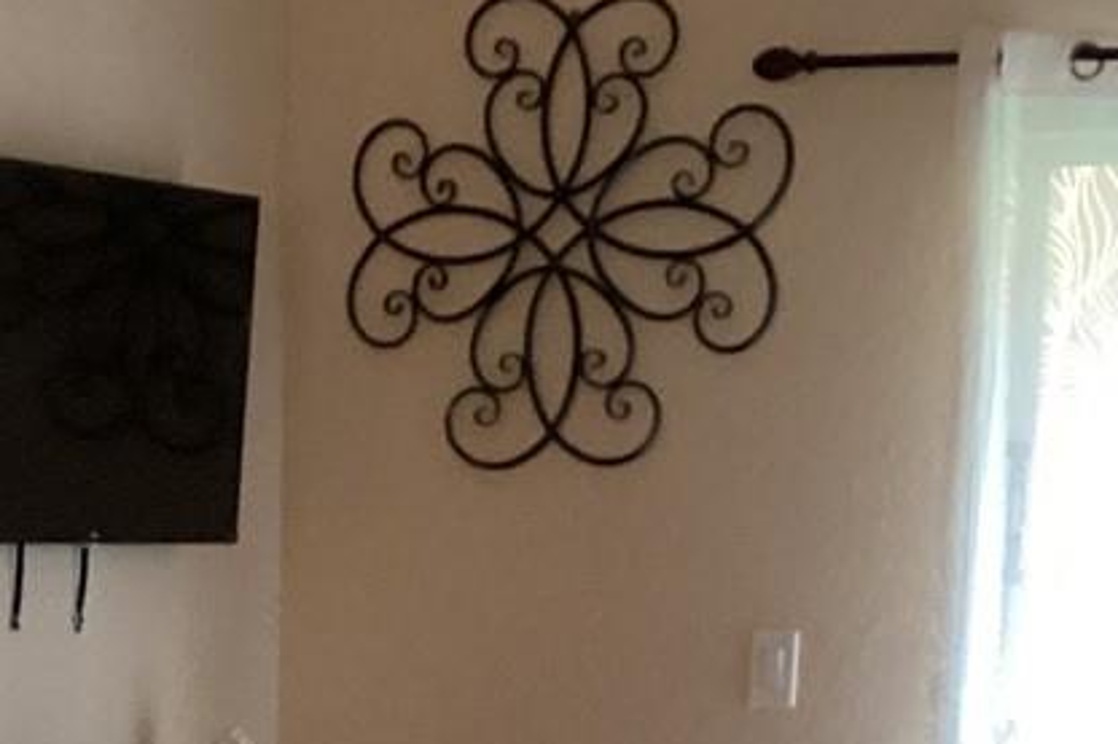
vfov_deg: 10.6
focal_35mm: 124
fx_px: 3849
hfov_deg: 16.1
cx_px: -86
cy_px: 1171
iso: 400
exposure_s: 1/30
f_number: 2.4
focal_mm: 3.3
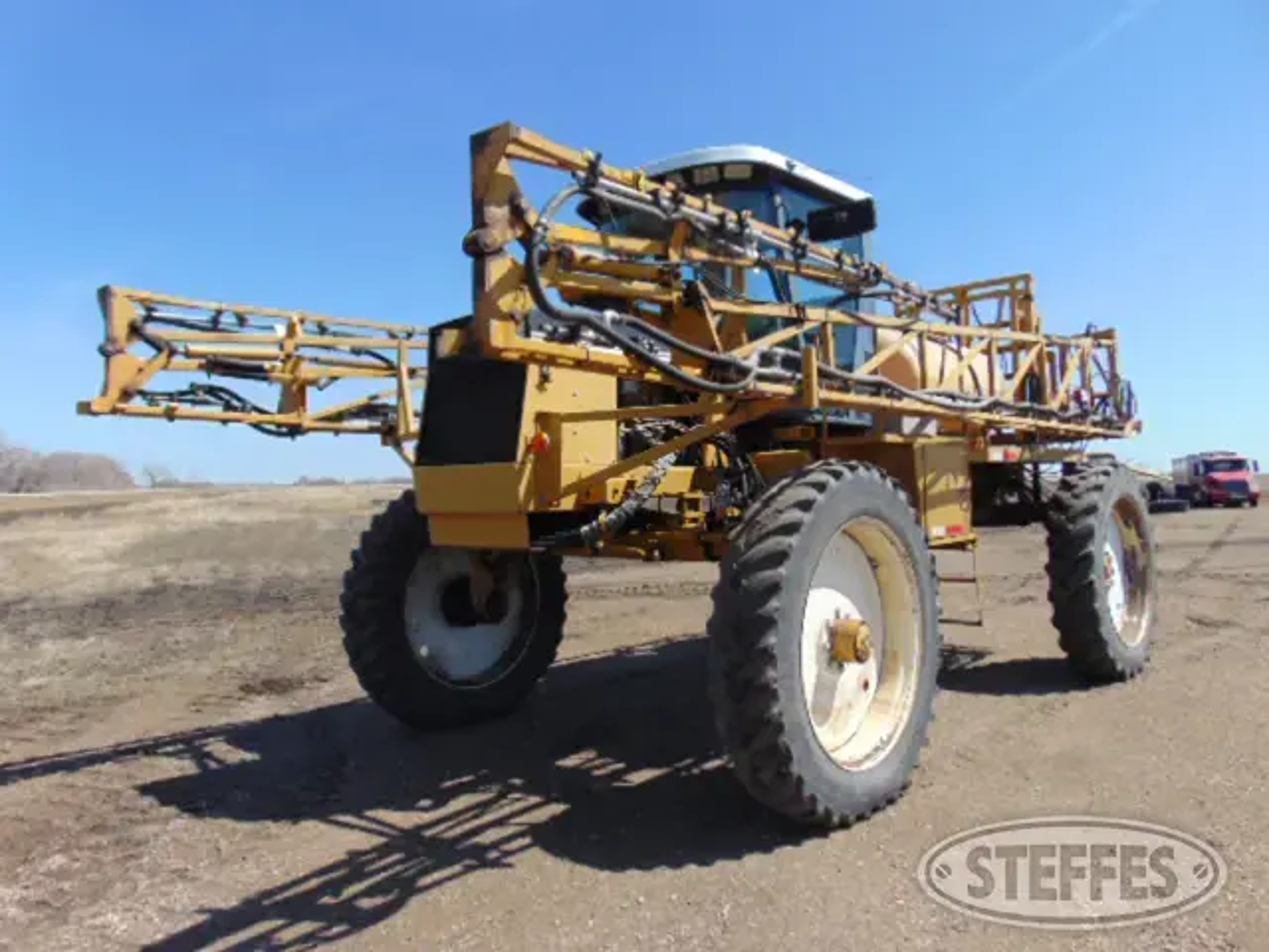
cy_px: 476
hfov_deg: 69.4
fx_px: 916
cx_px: 634
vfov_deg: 54.9
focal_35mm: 25
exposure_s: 1/250
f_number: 7.7
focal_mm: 4.5
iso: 80
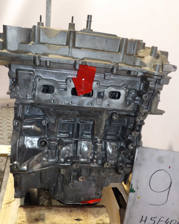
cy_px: 119
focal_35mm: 29
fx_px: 192
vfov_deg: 60.4
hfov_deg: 50.0
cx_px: 92
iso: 200
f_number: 2.8
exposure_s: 1/33
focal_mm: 4.3
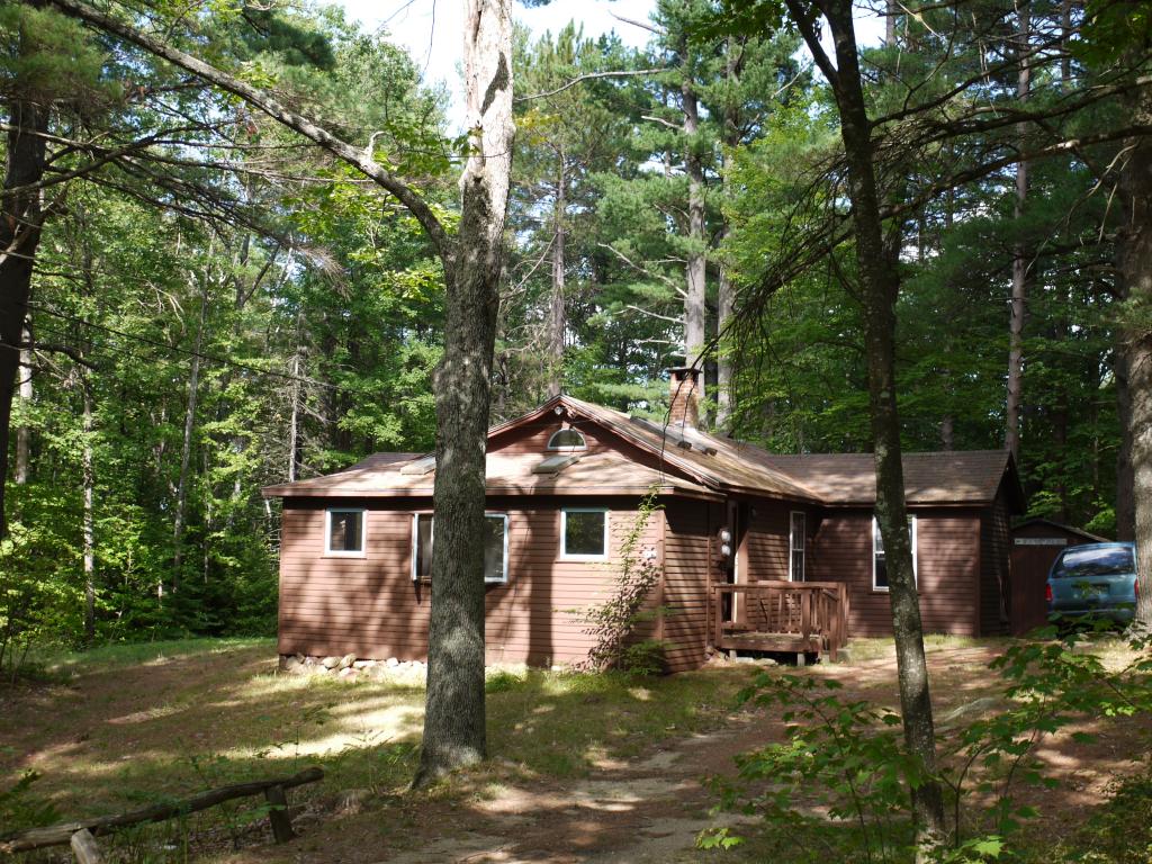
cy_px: 432
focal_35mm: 44
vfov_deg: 32.9
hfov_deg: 42.9
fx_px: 1464
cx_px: 576
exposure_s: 1/100
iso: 100
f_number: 4.6
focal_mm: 22
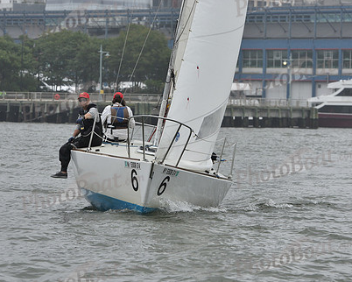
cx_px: 190
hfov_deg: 9.5
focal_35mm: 203
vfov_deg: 7.6
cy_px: 133
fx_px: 2116
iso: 400
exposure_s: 1/800
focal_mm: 150
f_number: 7.1
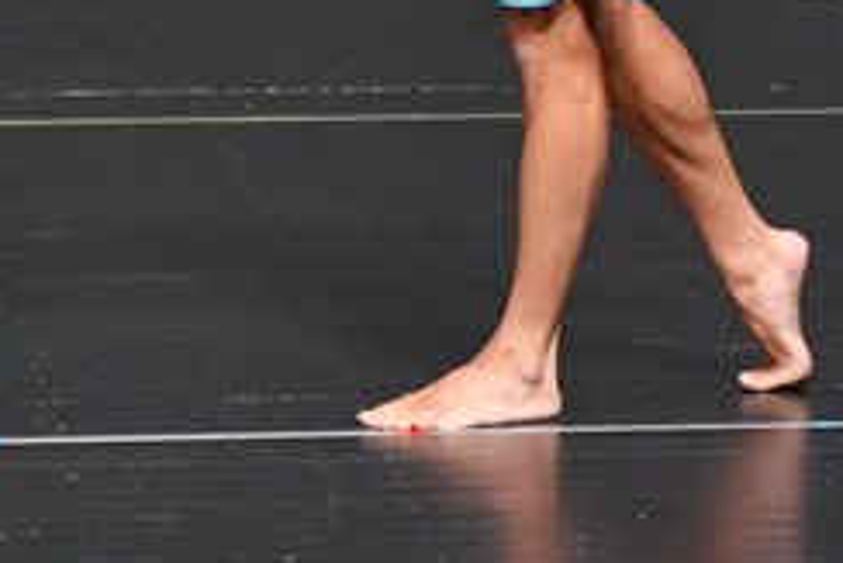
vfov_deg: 1.4
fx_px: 23430
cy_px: -221
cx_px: 1031
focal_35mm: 1000
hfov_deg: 2.1
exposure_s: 1/400
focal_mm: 210
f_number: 5.6
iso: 7200
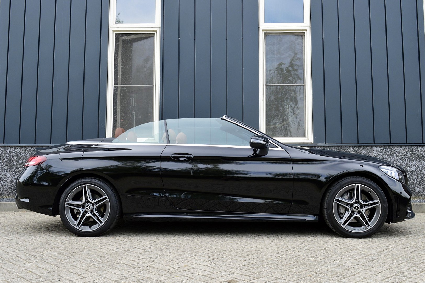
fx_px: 425
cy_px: 142
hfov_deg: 53.2
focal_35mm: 36
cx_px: 212
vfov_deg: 36.8
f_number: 9
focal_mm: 24
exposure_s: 1/160
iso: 400
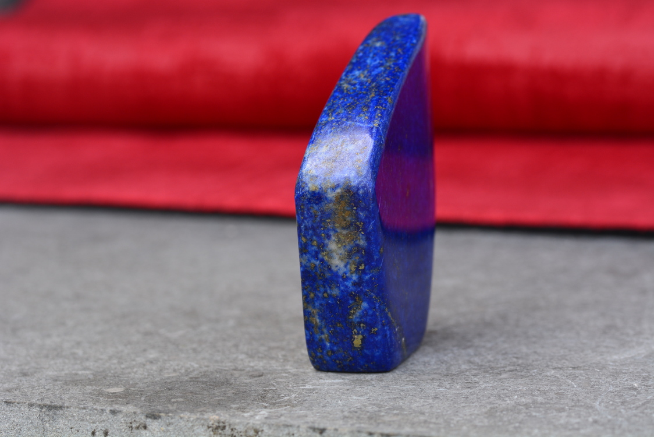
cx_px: 327
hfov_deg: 13.0
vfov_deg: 8.7
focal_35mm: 158
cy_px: 218
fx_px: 2862
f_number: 10
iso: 200
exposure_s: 1/80
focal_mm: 105
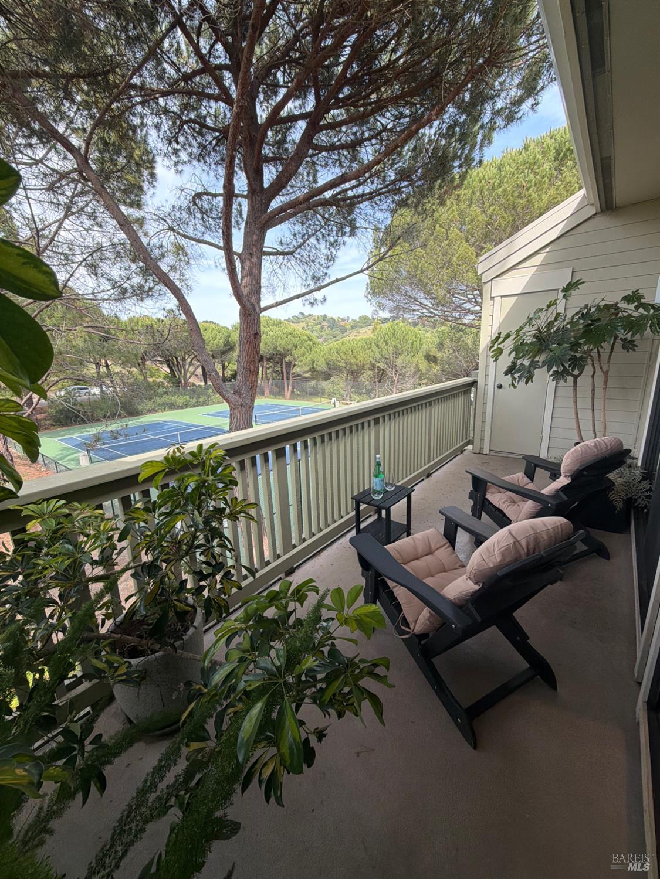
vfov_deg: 102.1
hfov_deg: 85.7
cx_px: 330
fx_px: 356
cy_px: 440
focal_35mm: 14
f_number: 2.2
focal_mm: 2.22
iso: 40
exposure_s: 1/248
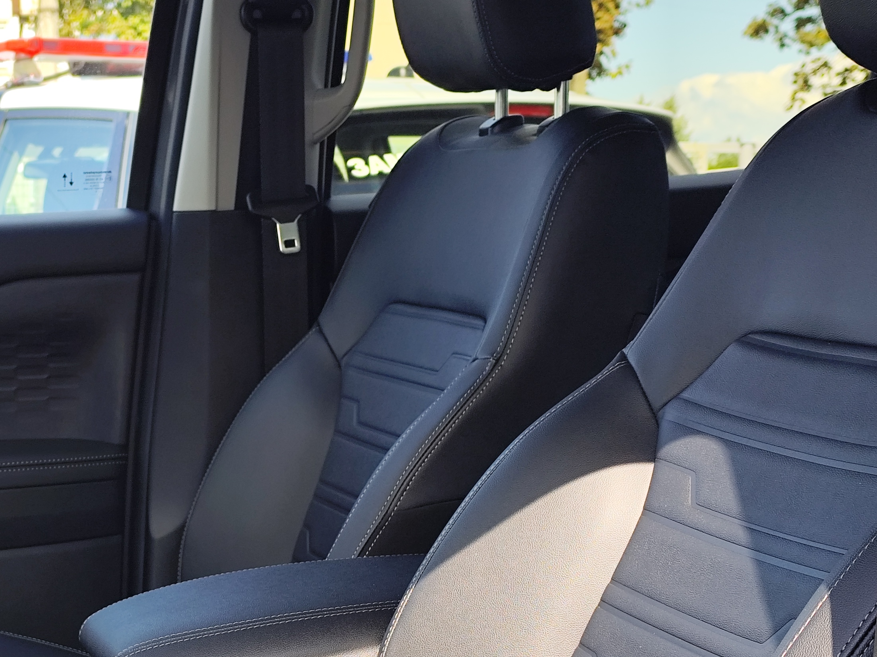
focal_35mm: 85
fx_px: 2153
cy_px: 556
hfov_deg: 22.6
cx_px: 131
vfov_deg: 17.2
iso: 50
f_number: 1.65
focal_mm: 6.19
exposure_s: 1/221
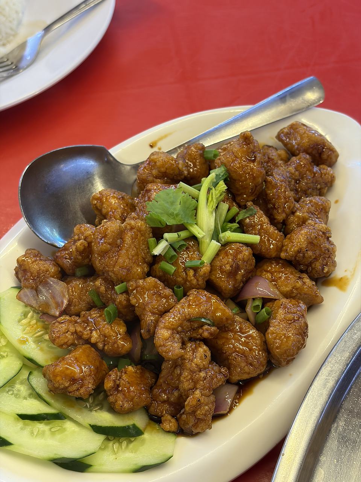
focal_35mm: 52
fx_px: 723
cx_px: 180
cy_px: 241
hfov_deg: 28.0
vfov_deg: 36.8
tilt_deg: -52.6
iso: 80
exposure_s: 1/50
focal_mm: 5.96
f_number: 1.6
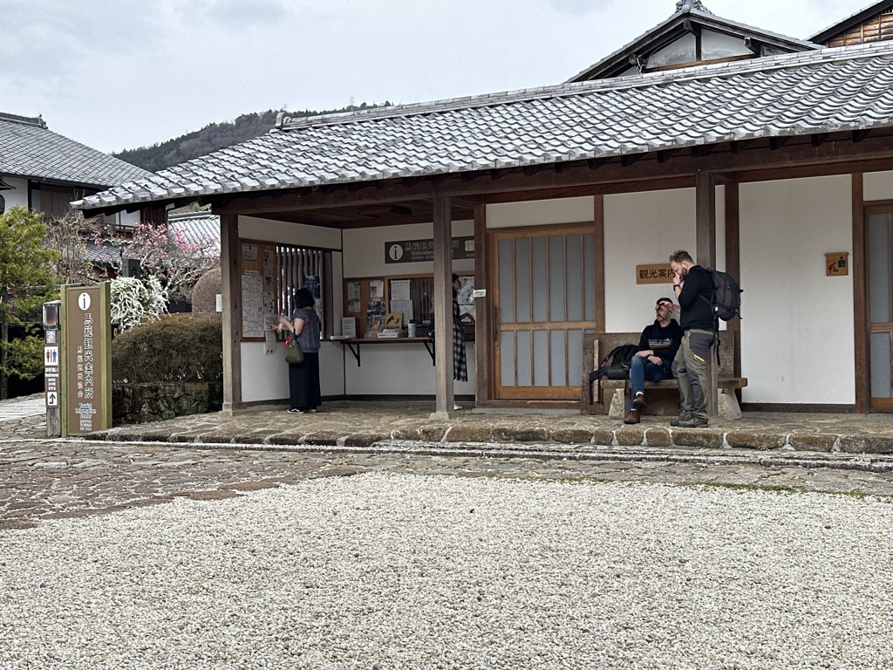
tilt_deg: +0.4
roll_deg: +1.1
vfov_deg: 30.3
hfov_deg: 39.7
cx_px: 446
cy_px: 335
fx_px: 1238
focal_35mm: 48
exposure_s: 1/2304
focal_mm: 6.86
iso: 64
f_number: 1.78
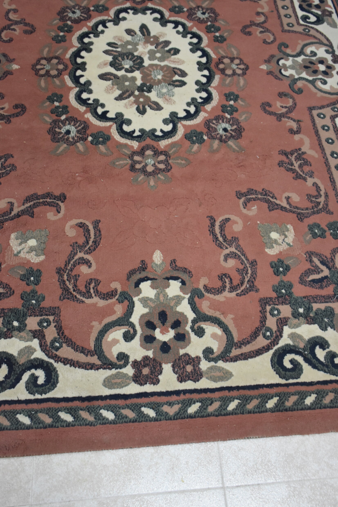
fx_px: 479
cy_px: 247
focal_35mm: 34
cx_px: 171
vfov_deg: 55.8
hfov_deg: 38.9
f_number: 4
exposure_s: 1/60
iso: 2000
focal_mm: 22
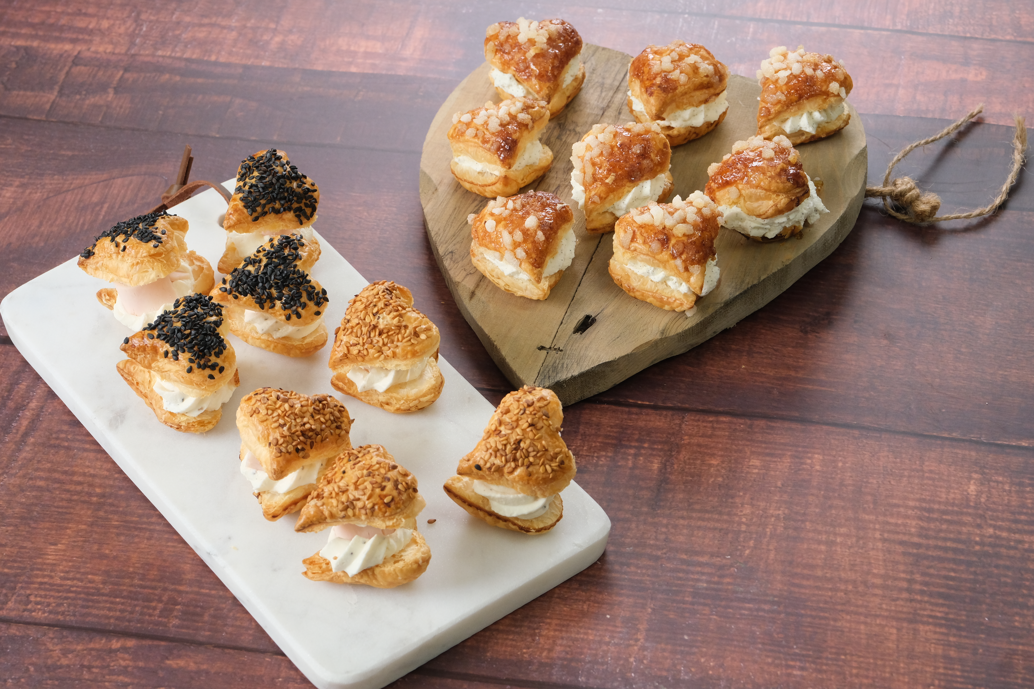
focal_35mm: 83
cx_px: 517
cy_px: 344
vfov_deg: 16.5
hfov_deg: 24.5
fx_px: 2384
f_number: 10
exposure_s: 1/80
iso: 1250
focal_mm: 55
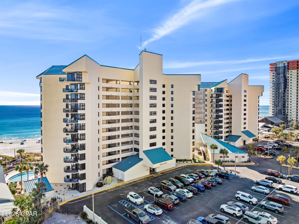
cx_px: 150
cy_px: 112
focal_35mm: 24
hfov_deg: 71.6
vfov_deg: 56.8
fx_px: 207
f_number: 3.5
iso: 100
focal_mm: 12.29
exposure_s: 1/640
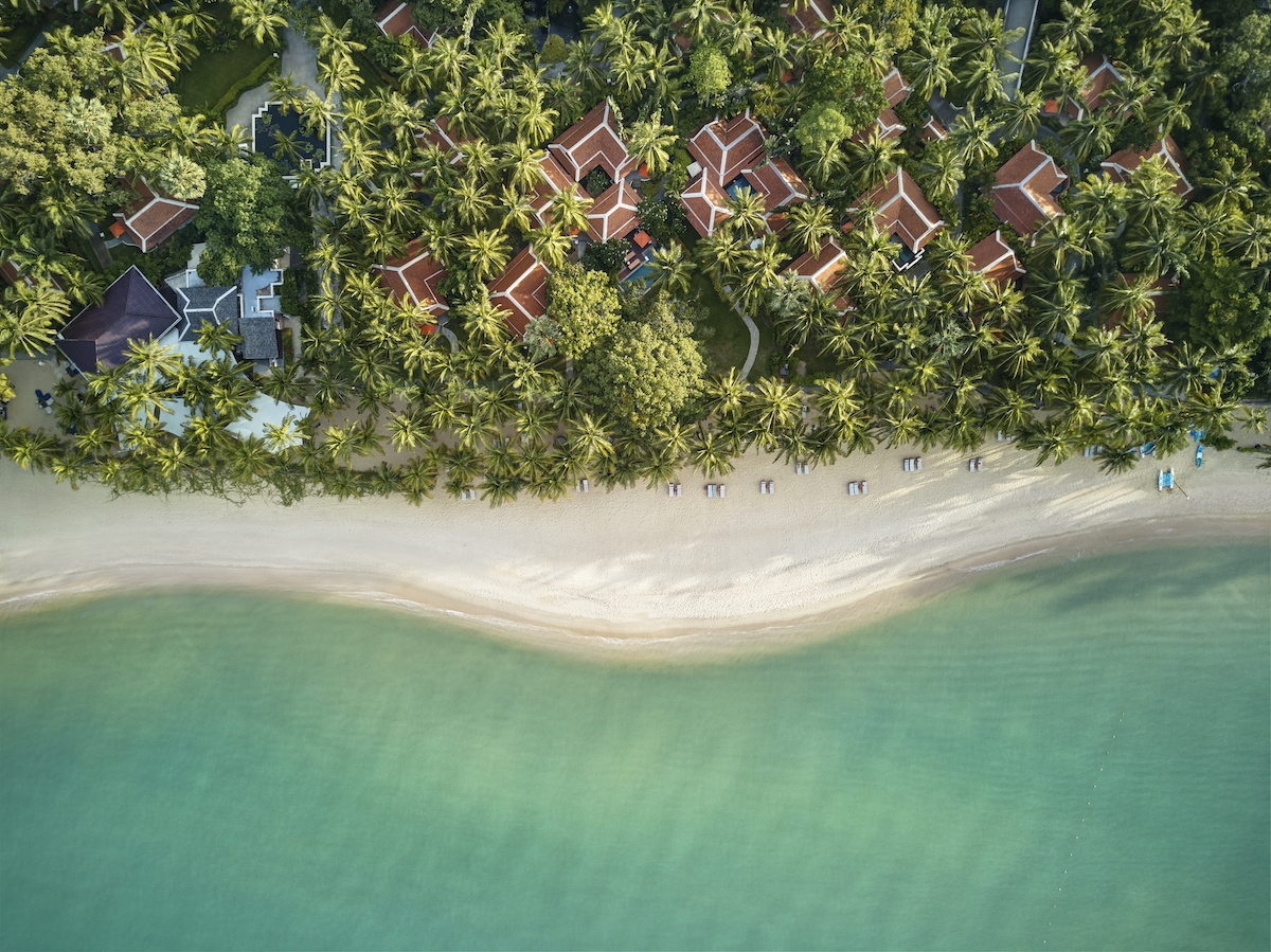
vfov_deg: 53.0
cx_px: 636
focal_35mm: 26
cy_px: 476
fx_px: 954
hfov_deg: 67.3
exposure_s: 1/240
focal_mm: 4.73
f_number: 2.2
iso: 100
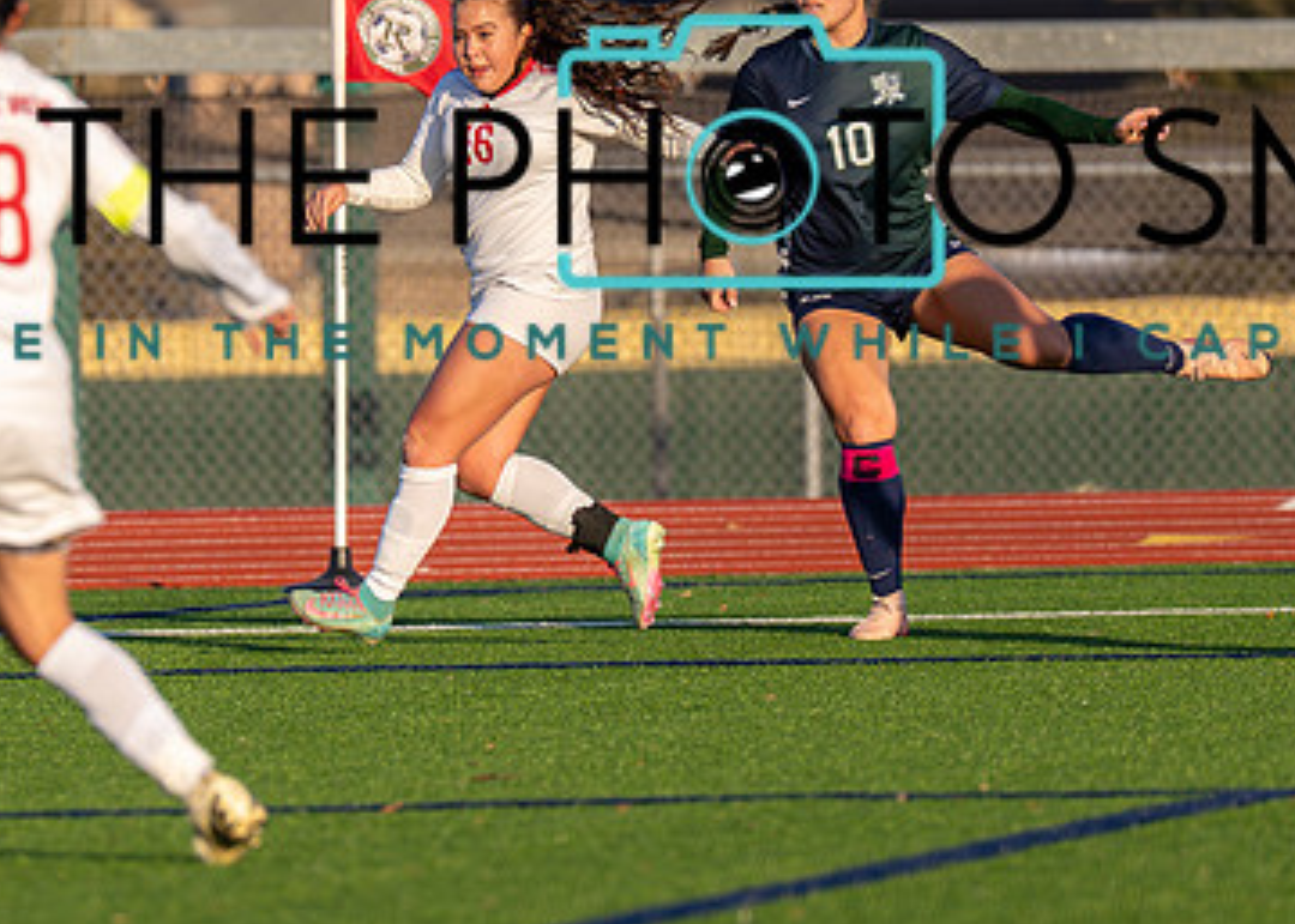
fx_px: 25483
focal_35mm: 693
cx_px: 718
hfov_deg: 2.9
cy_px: 315
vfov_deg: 2.1
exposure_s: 1/3200
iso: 200
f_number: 2.8
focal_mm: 200
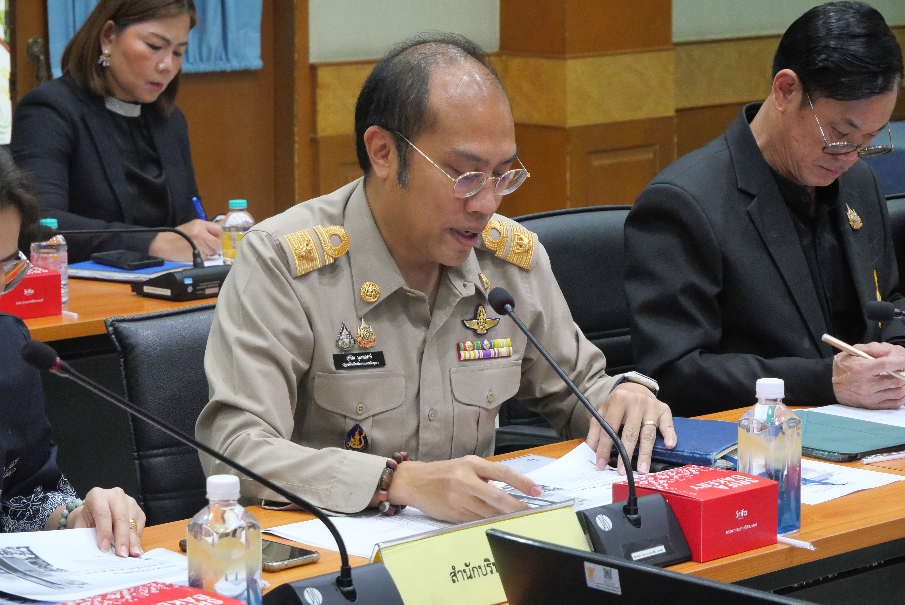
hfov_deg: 16.5
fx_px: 3119
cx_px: 452
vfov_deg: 11.1
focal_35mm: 124
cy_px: 302
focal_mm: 60
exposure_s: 1/60
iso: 3200
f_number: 5.6
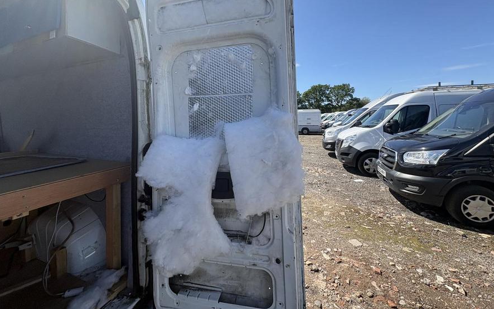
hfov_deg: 101.5
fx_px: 202
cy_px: 123
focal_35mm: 15
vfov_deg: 73.9
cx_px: 246
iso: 50
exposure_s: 1/1006
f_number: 2.2
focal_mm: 2.22
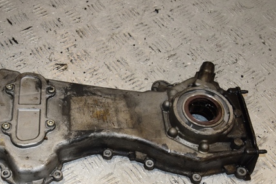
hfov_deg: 34.0
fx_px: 445
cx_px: 83
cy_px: 123
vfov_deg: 23.3
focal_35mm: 58
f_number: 9
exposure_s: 1/200
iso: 800
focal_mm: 26
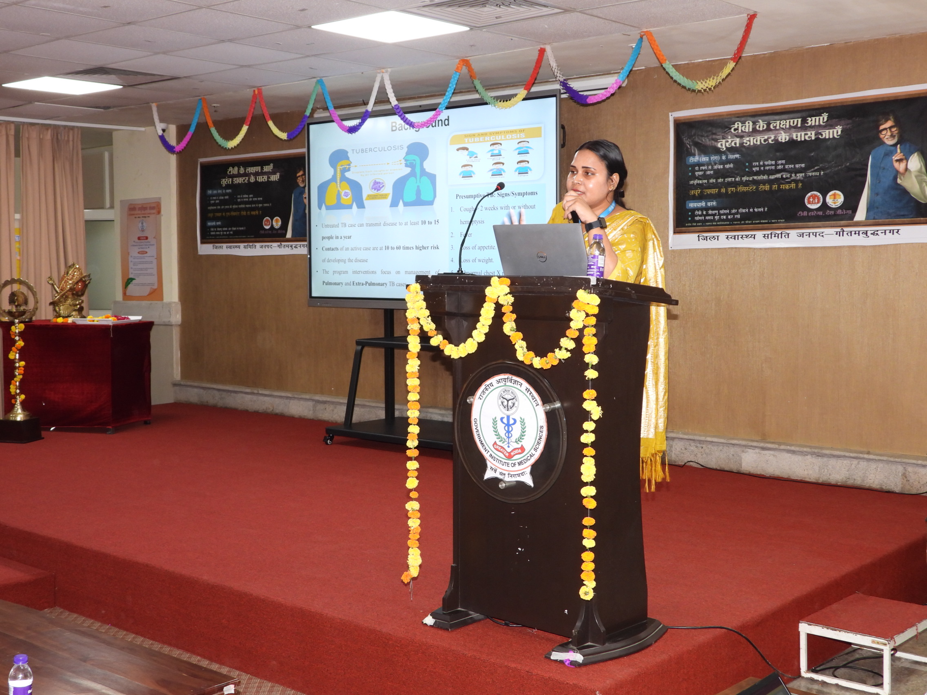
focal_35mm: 44
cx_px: 464
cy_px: 348
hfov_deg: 42.9
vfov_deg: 32.9
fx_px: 1178
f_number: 3.2
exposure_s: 1/30
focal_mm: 7.9
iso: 200
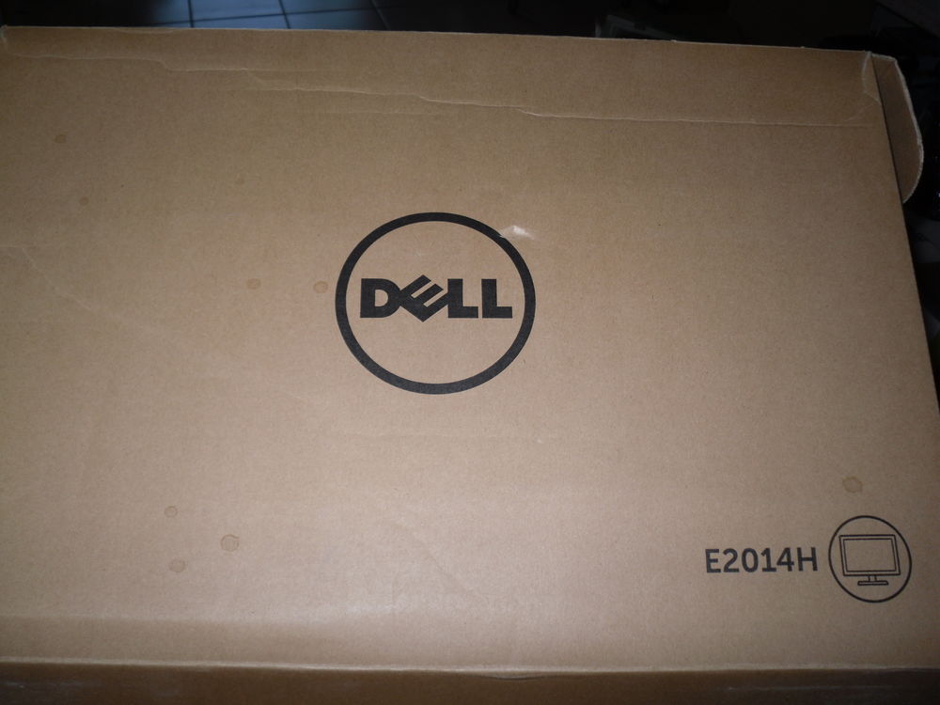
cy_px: 352
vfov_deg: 40.7
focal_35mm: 35
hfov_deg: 52.6
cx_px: 470
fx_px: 950
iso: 80
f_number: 7.6
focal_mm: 6.3
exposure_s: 1/45
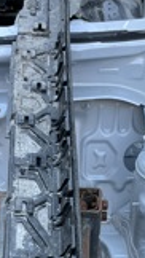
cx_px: 13
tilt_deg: -44.5
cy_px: 328
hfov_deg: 14.2
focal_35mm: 84
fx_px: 575
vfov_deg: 22.8
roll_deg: +1.6
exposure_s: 1/121
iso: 80
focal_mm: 5.1
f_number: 1.6
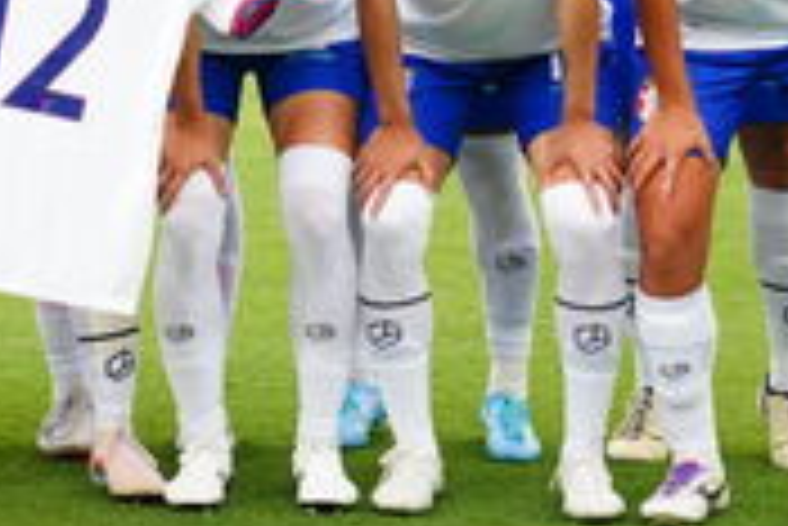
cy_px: -272
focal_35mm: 223
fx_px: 4885
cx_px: 18
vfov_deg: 6.1
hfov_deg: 9.2
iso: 5000
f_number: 5.6
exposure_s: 1/8000
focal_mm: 65
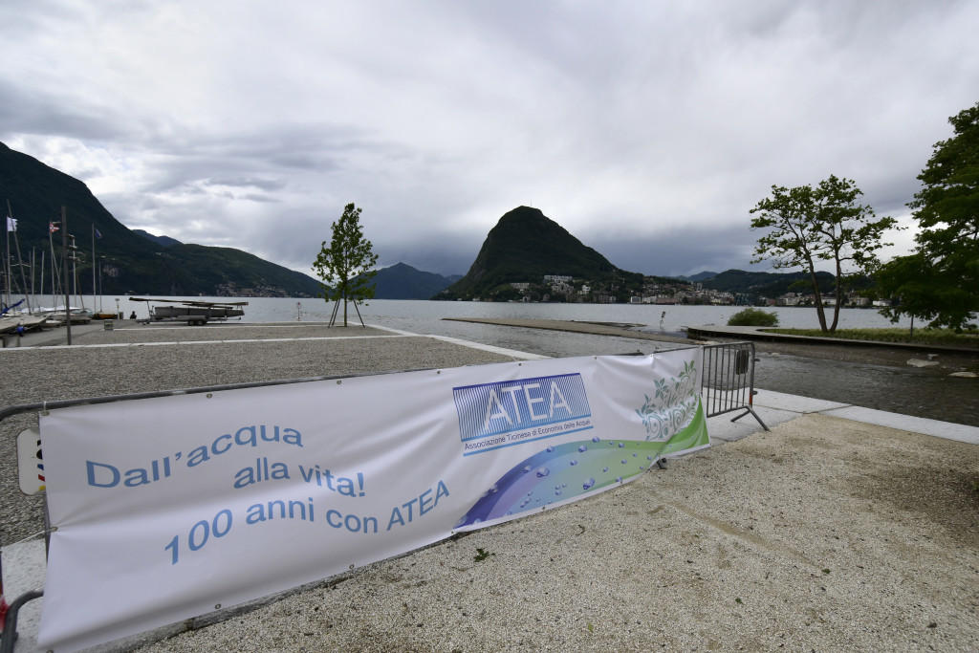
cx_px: 490
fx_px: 408
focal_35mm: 15
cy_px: 326
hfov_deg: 100.4
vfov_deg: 77.3
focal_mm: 10
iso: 320
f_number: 6.3
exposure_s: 1/2500
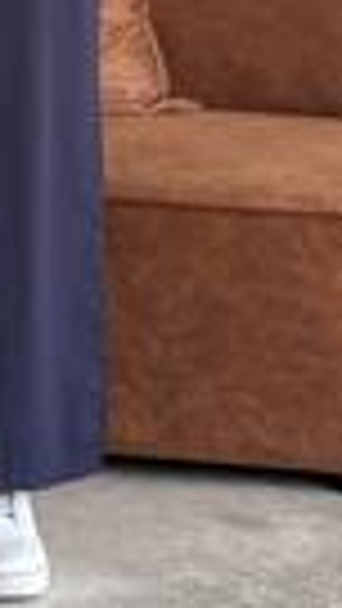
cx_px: -58
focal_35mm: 165
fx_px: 2658
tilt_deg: -17.3
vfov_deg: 12.5
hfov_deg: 7.3
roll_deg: -0.7
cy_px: -270
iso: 125
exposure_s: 1/85
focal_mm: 6.76
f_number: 1.78
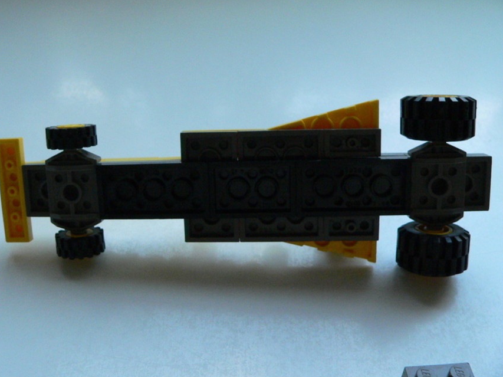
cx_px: 239
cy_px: 188
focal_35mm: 38
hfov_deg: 49.0
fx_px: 552
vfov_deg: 37.7
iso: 400
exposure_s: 1/200
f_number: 4
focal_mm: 6
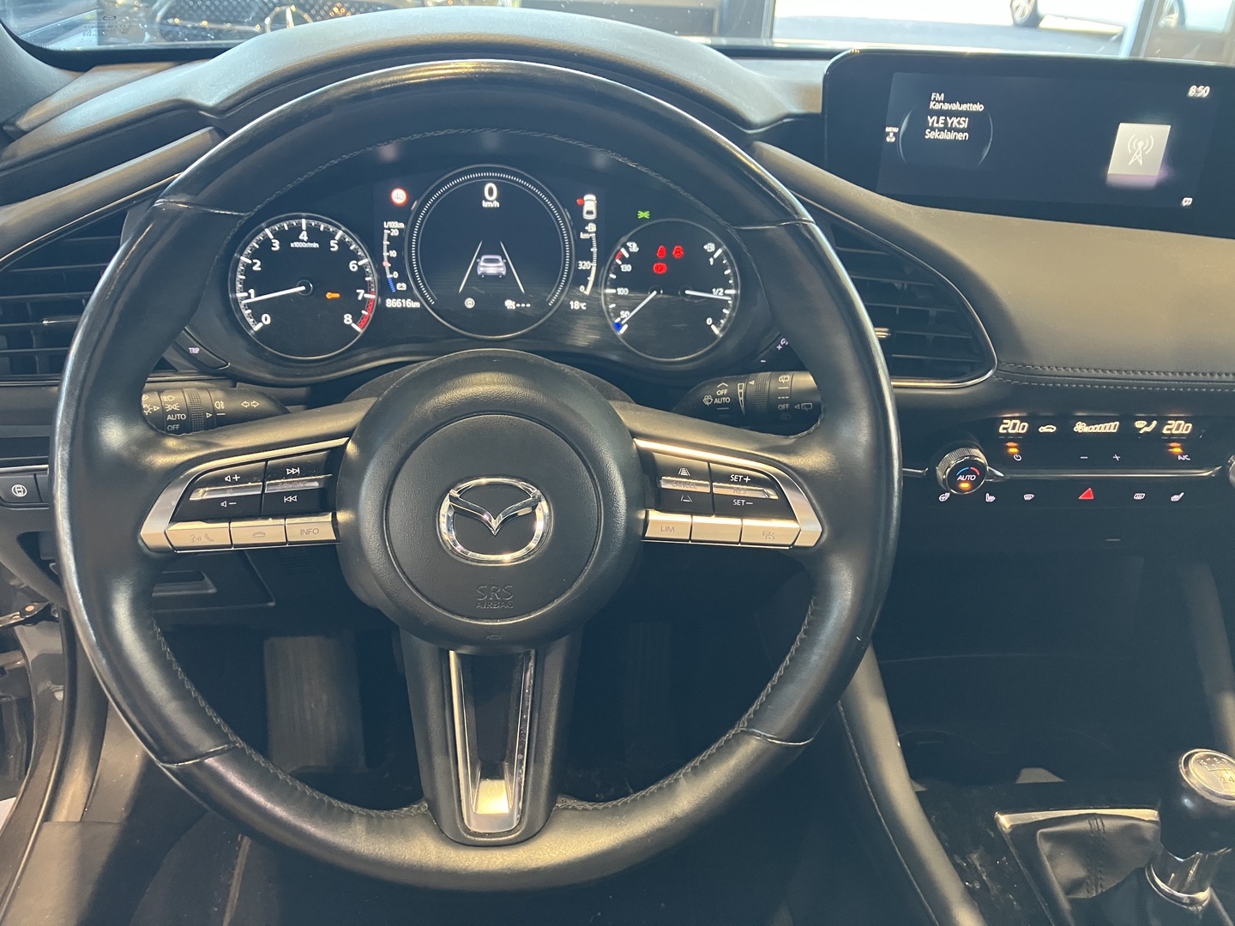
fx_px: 999
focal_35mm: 28
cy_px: 463
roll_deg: -2.4
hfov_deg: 63.4
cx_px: 618
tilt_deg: -28.1
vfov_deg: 49.7
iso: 250
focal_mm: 3.99
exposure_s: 1/33
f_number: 1.8
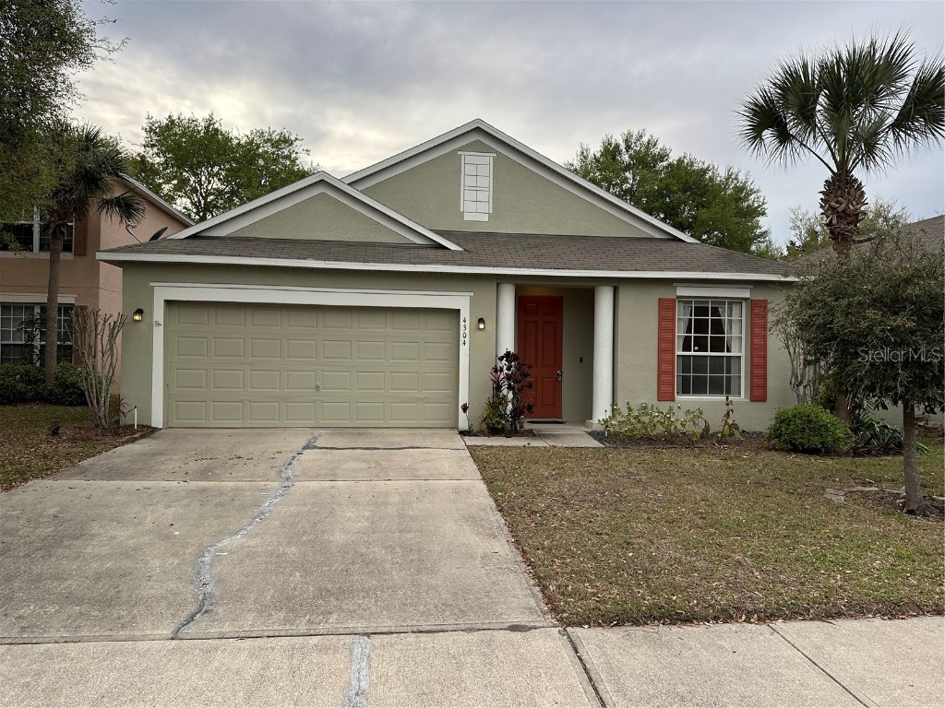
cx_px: 472
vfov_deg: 56.8
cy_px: 354
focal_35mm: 24
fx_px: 655
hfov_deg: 71.6
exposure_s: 1/756
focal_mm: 6.86
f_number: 1.78
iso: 80
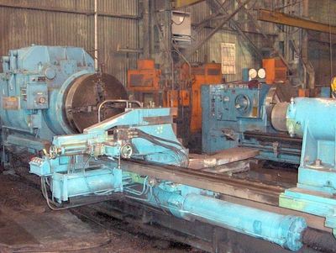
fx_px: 428
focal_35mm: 44
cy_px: 126
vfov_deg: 32.9
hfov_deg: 42.9
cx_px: 168
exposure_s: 1/60
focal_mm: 9
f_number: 2.9
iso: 129
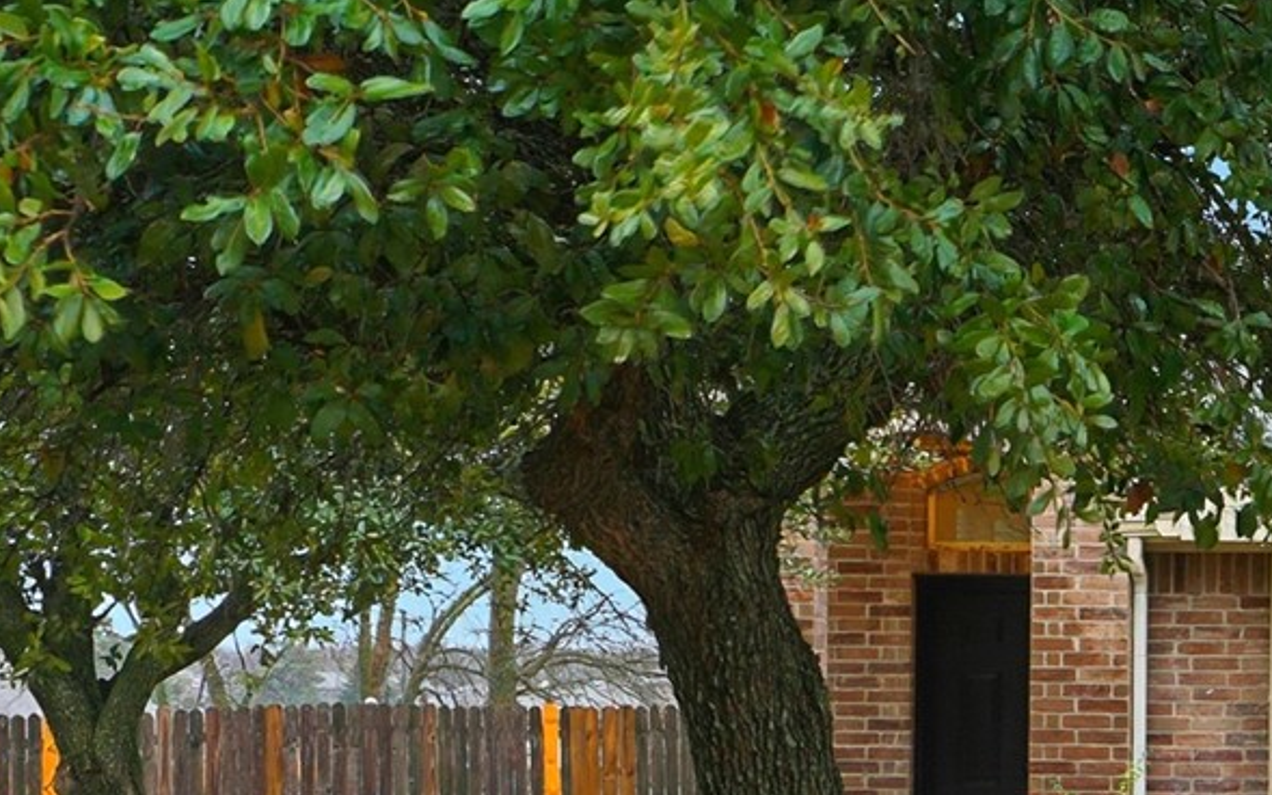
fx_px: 4298
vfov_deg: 10.4
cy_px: 893
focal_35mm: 124
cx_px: 2013
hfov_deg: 15.3
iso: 100
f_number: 8
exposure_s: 1/125
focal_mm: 33
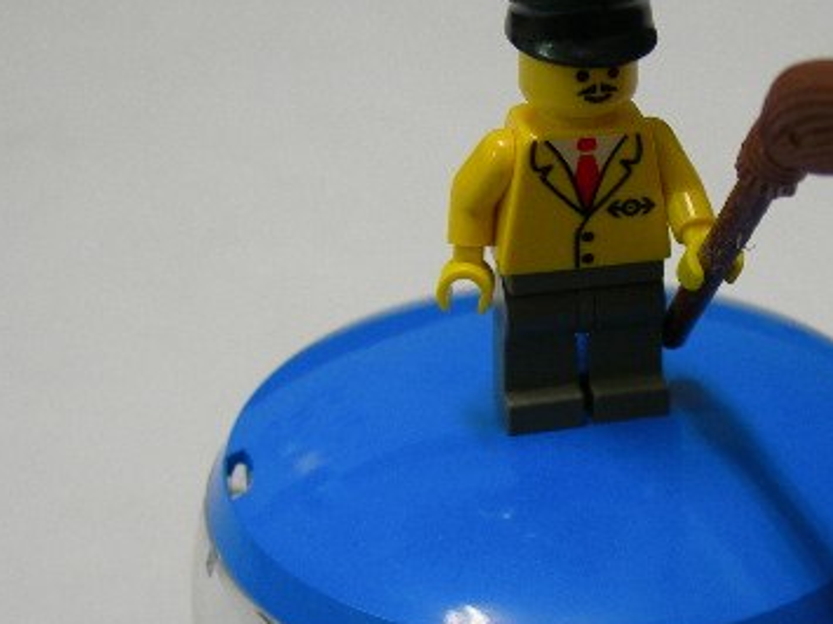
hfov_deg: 26.1
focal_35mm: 74
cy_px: 464
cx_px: 591
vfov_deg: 19.7
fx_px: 1780
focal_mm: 8.5
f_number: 2.9
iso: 50
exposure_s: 1/9.7
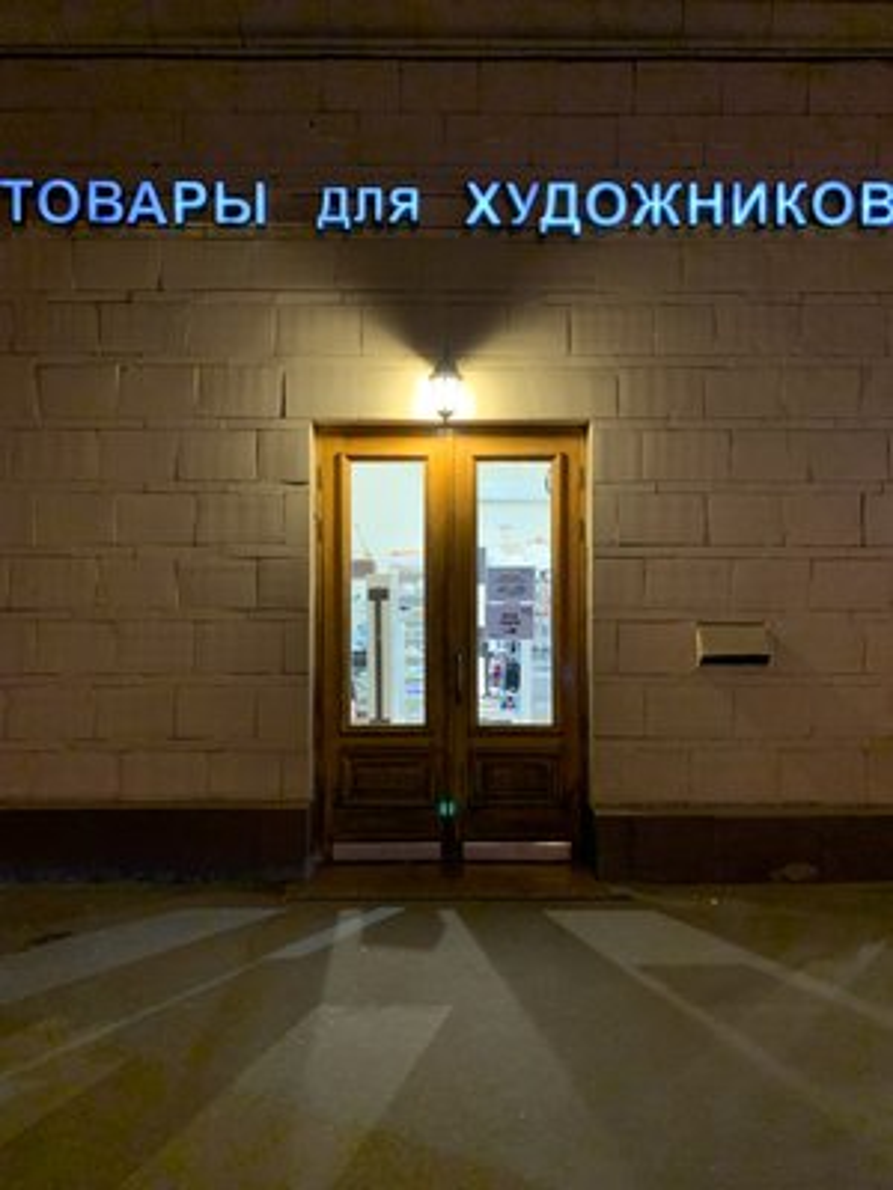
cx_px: 446
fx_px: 894
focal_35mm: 26
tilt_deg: +0.6
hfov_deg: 53.1
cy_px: 595
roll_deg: +0.7
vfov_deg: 67.3
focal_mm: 4.25
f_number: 1.8
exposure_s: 1/25
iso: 500
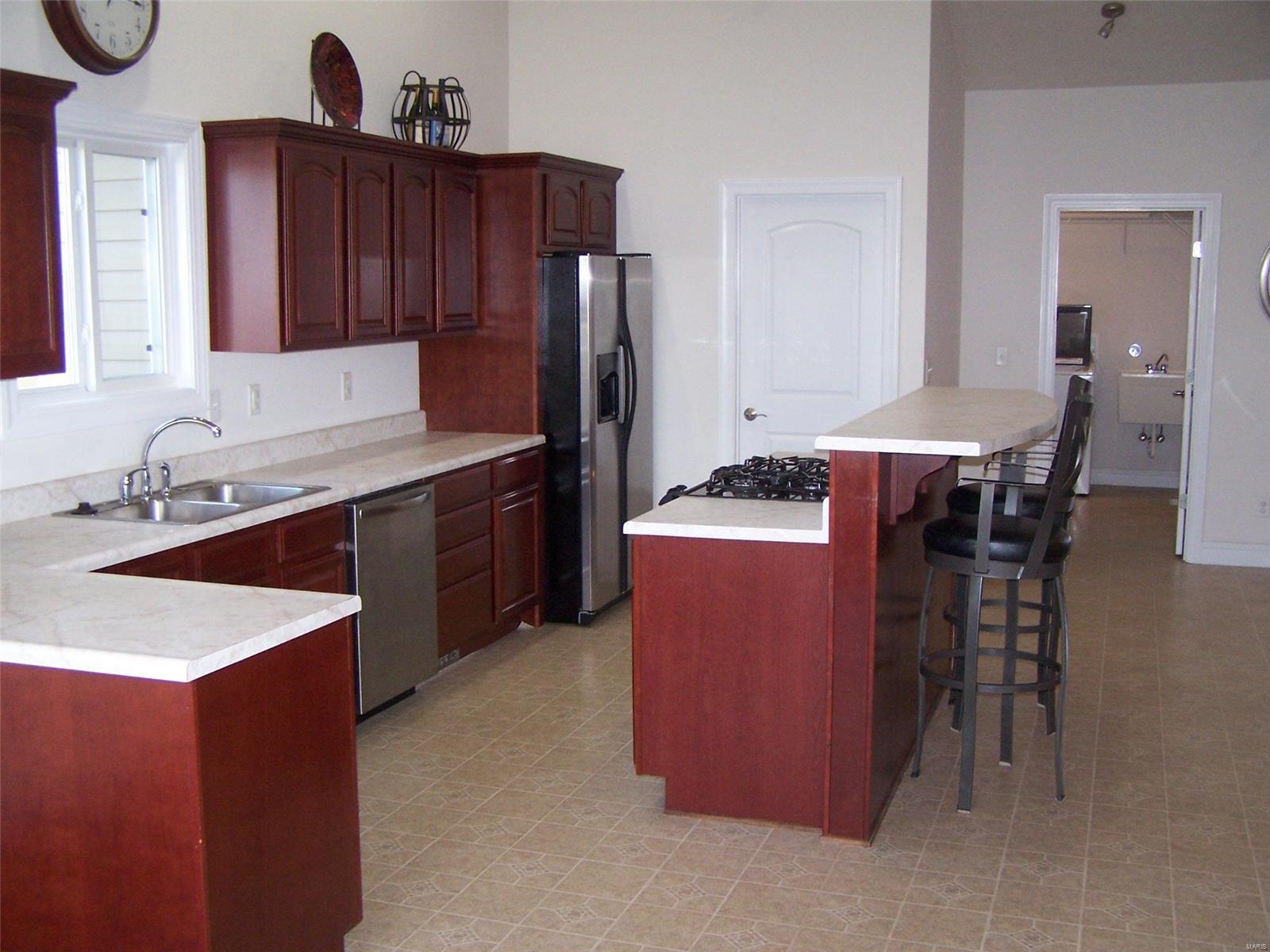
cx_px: 635
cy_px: 476
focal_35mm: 38
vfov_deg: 37.7
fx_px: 1394
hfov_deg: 49.0
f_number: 2.8
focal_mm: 6.3
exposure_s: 1/60
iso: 140
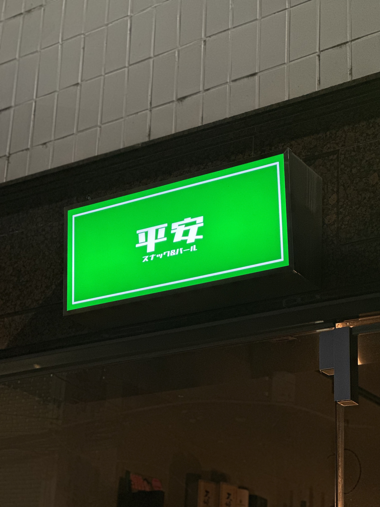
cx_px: 190
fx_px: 1127
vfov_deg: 25.3
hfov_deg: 19.1
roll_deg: -3.1
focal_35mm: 77
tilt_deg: +24.4
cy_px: 254
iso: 125
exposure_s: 1/40
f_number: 2.8
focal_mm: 9
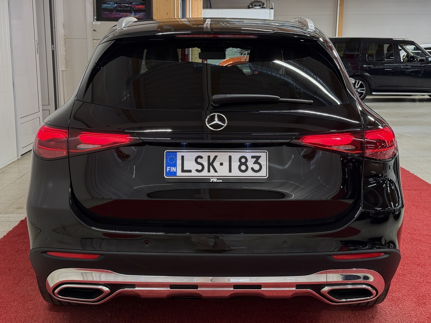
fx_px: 598
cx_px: 216
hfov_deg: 39.7
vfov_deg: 30.3
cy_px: 162
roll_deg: +0.0
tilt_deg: -10.2
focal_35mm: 48
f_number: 1.78
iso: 100
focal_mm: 6.76
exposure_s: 1/76
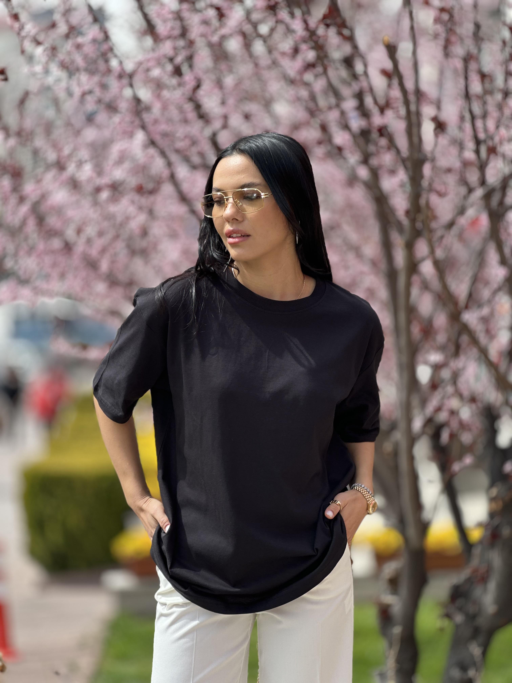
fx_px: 1519
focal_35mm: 77
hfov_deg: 19.1
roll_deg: +0.9
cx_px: 256
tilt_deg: -5.2
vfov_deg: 25.3
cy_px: 342
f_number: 2.8
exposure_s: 1/247
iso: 25
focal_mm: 9
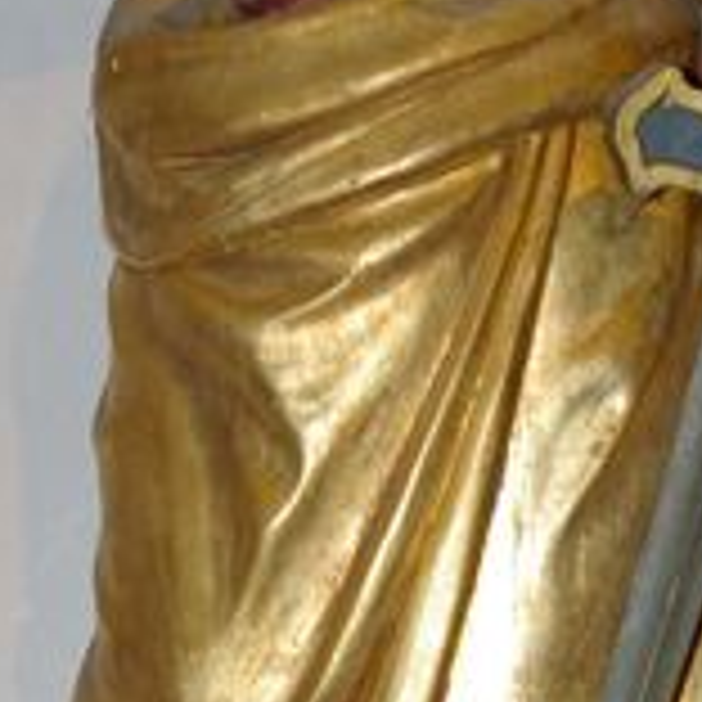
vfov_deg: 9.8
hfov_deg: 9.8
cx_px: 232
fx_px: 4082
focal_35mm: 178
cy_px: 639
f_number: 4
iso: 200
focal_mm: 31
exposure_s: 1/45
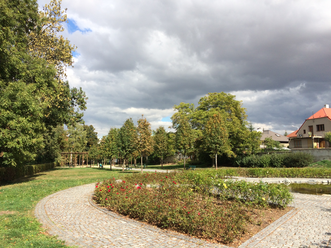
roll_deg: +0.6
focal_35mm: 29
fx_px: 277
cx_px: 166
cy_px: 124
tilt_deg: +5.2
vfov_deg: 48.2
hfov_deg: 61.7
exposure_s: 1/1866
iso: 32
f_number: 2.2
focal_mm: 4.15
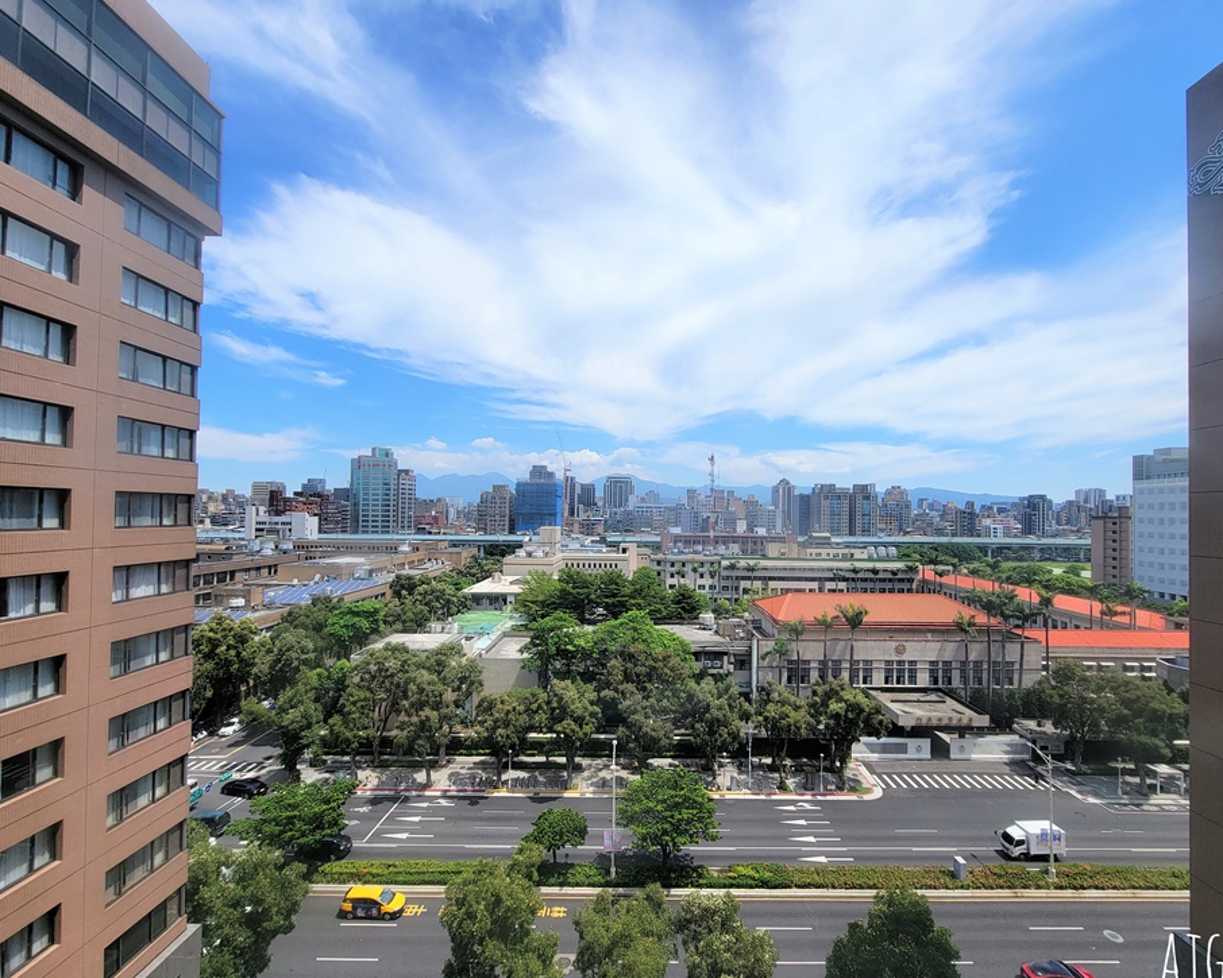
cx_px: 640
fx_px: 507
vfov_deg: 88.0
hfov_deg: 100.6
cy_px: 500
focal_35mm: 14
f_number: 2.2
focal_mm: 2.2
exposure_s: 1/1765
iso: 50
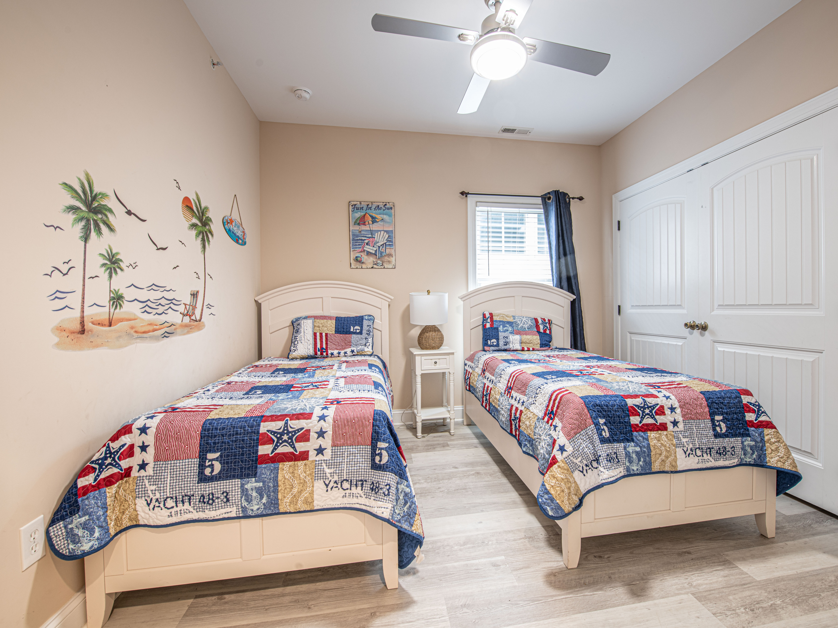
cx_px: 453
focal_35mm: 16
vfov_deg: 79.7
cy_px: 315
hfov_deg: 95.9
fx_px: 377
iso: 64
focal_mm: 14
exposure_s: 2
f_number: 9
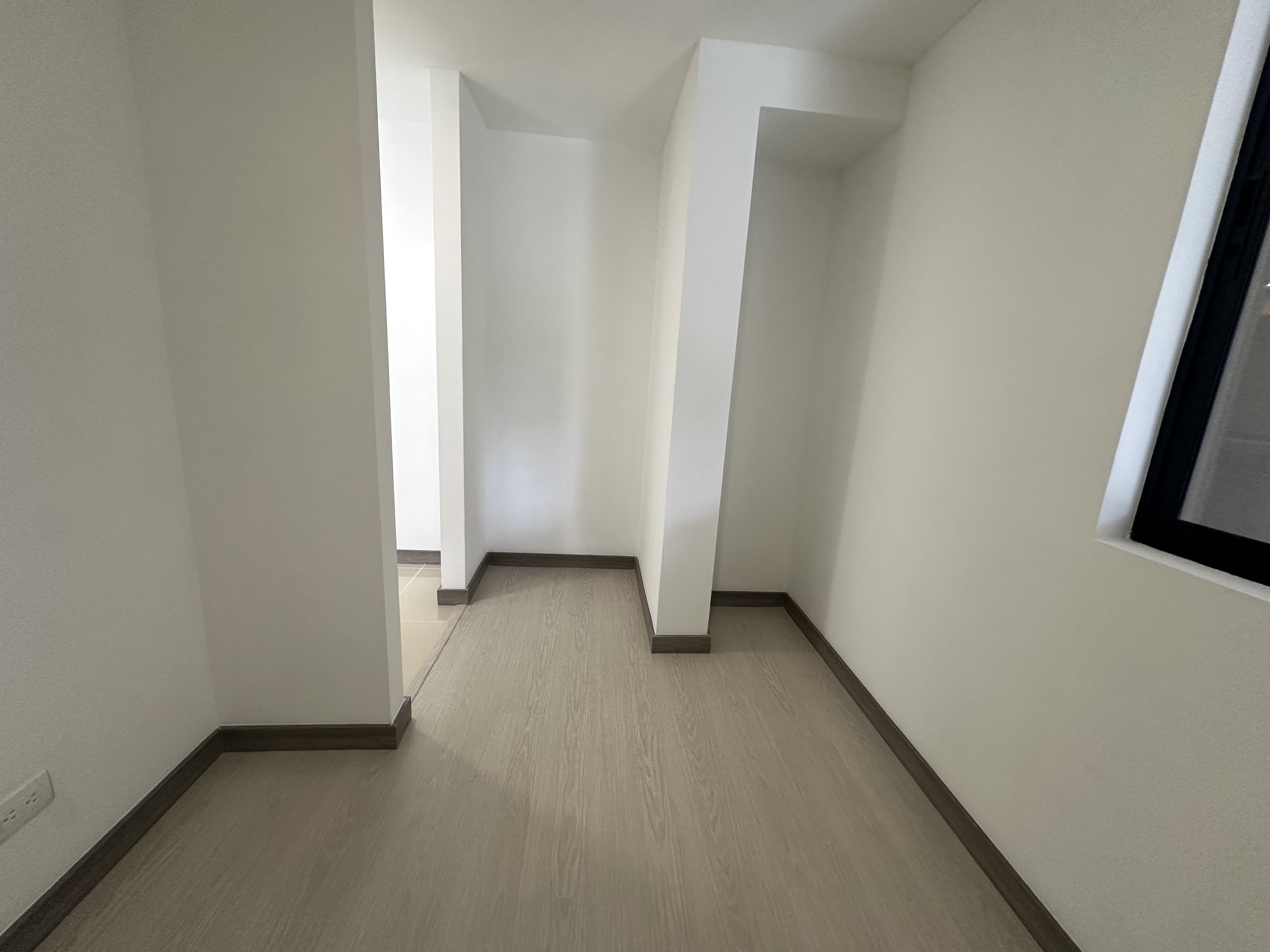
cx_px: 635
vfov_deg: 85.7
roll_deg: -3.2
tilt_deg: -10.5
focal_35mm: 14
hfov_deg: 102.1
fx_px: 514
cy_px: 476
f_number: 2.2
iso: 200
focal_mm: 2.22
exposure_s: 1/120
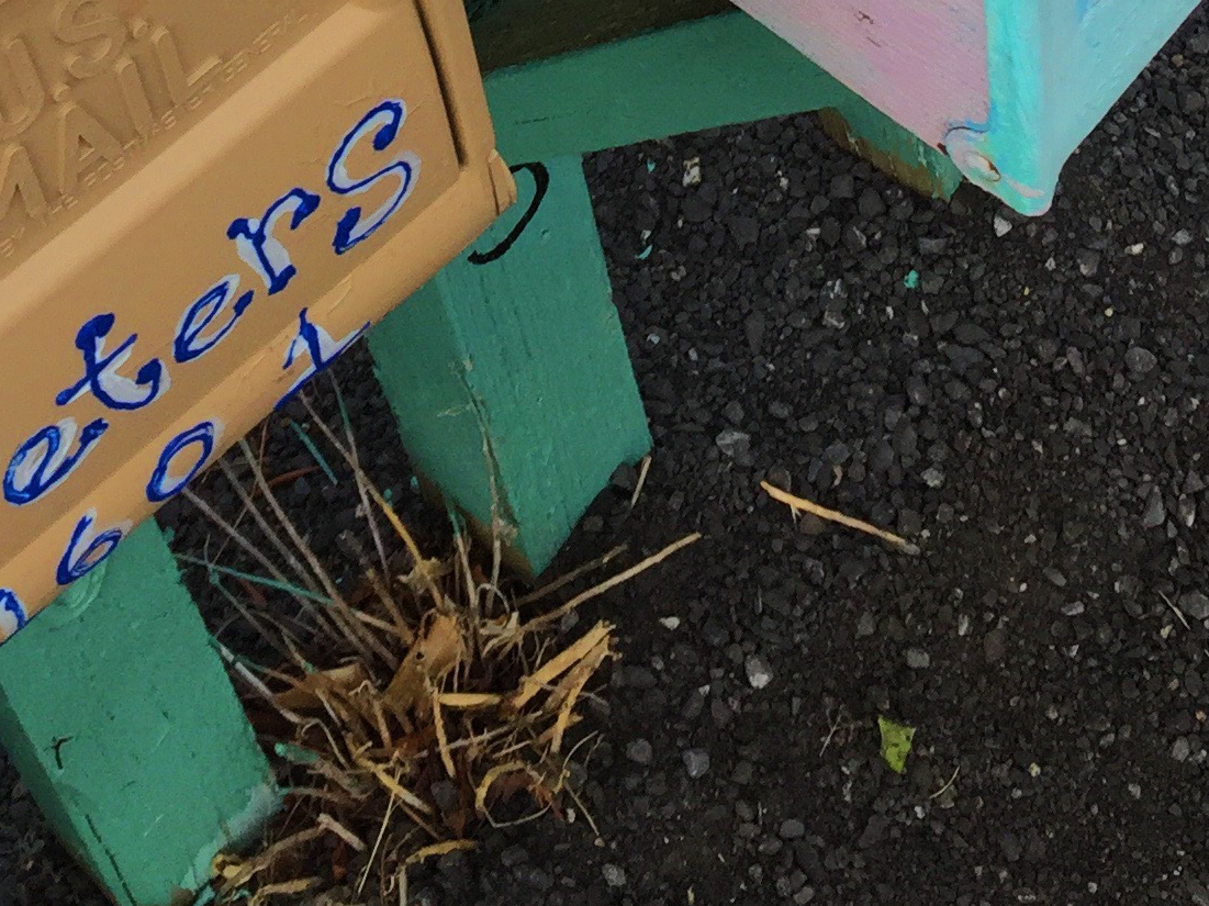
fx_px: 3003
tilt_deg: -41.6
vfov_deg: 14.8
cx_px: 426
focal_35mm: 86
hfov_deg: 22.7
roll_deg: +17.0
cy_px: -754
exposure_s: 1/60
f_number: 2.2
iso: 40
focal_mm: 4.15
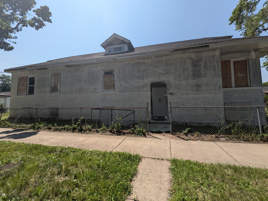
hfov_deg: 98.2
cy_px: 94
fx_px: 116
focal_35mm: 15
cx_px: 134
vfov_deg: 81.6
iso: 48
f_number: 2.2
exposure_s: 1/1887
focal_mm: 1.85
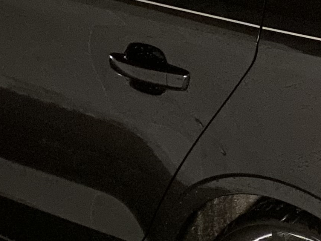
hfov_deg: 15.5
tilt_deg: -21.4
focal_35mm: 123
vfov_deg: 12.0
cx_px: 378
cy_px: 105
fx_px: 1141
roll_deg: +3.9
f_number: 1.8
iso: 640
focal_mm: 4.25
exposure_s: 1/4
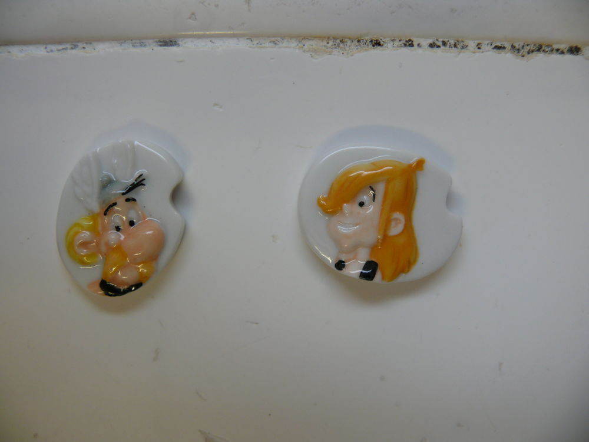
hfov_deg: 52.6
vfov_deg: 40.7
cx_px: 294
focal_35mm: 35
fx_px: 596
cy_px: 221
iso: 100
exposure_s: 1/25
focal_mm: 7.4
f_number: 2.8
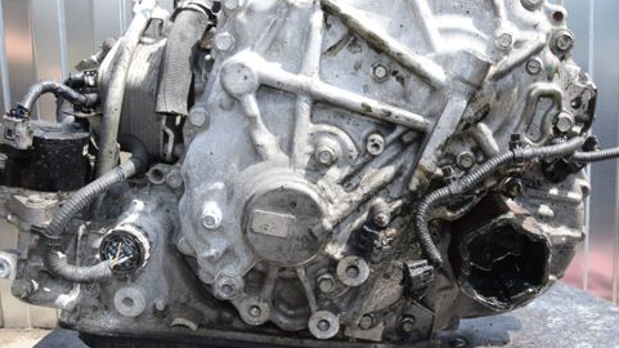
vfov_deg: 25.9
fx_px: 755
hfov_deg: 44.5
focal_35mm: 46
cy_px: 160
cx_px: 338
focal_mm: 22
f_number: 16
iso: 800
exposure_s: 1/200
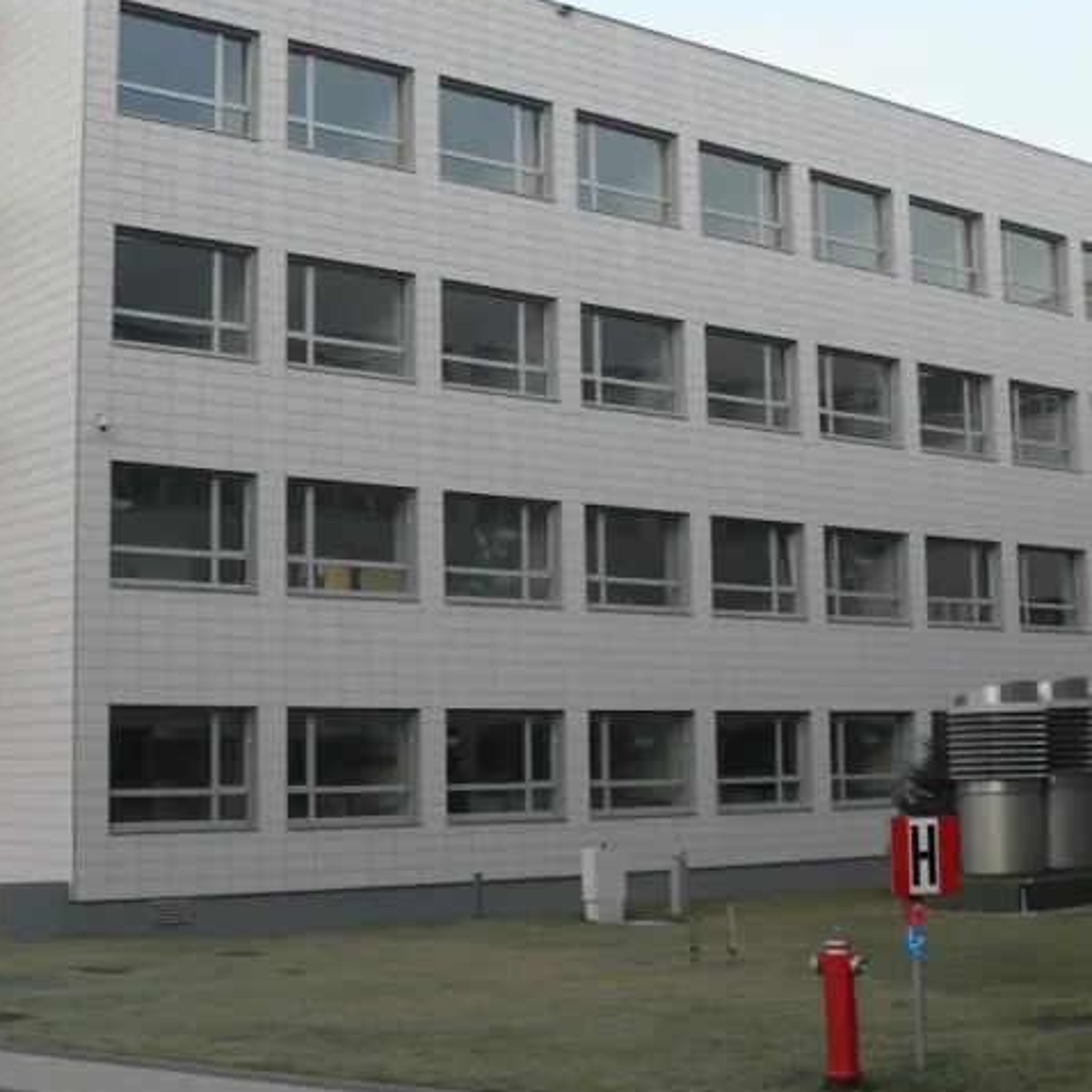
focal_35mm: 54
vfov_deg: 31.6
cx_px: 489
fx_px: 1927
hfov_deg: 31.6
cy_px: 523
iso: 80
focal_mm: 6.3
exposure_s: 1/45
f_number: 2.8
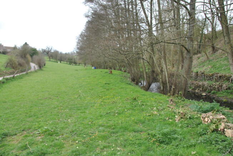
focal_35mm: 27
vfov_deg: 48.1
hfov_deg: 67.3
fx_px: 175
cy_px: 78
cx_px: 116
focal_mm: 18
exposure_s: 1/125
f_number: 5.6
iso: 110
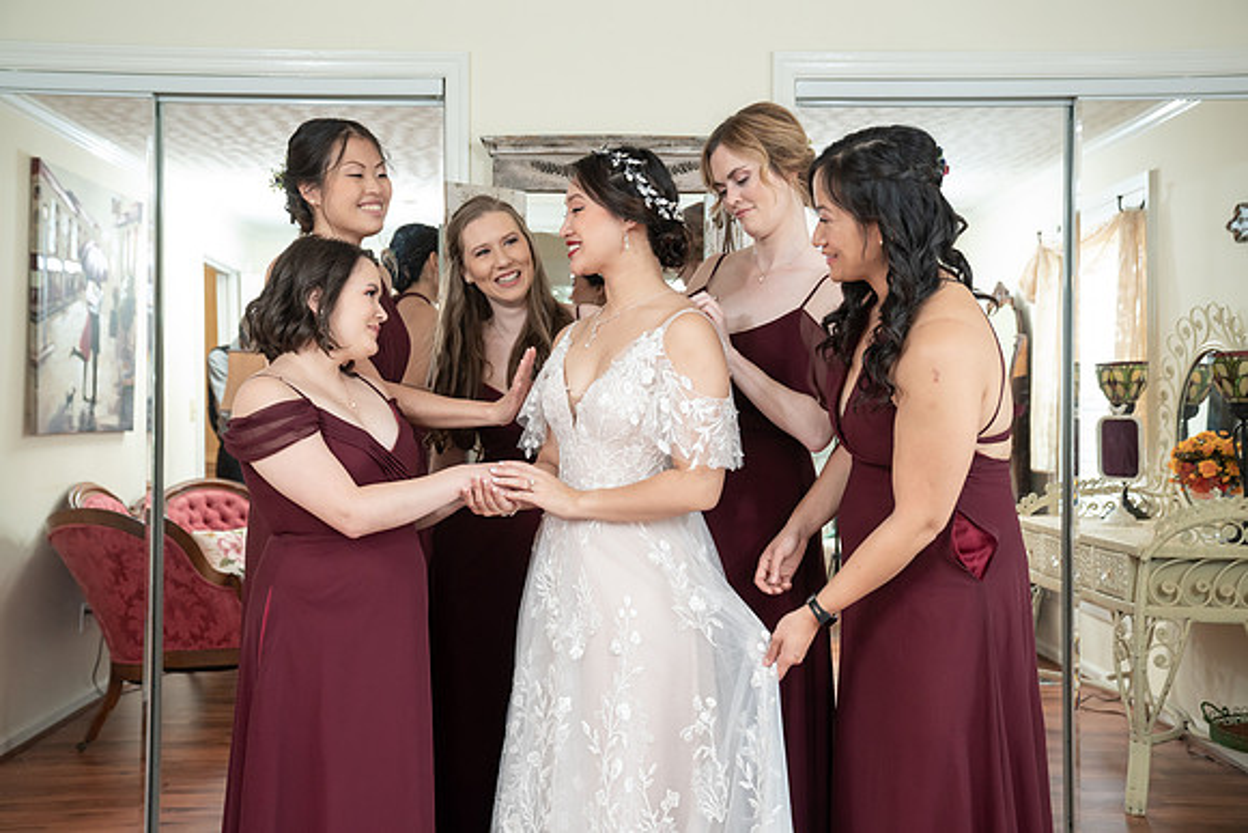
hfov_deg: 49.5
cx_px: 624
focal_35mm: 39
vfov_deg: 34.2
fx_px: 1352
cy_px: 416
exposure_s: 1/200
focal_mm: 39
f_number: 4
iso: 2000
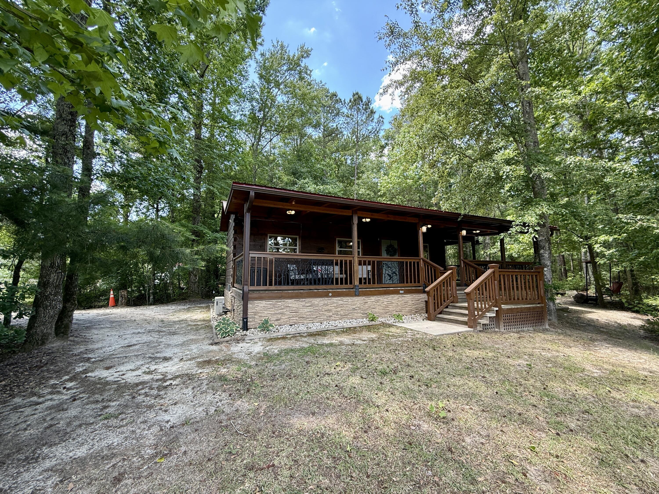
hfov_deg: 102.1
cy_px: 247
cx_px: 330
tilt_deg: +6.7
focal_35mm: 14
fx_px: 267
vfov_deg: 85.7
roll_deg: +0.1
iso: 50
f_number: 2.2
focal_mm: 2.22
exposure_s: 1/99
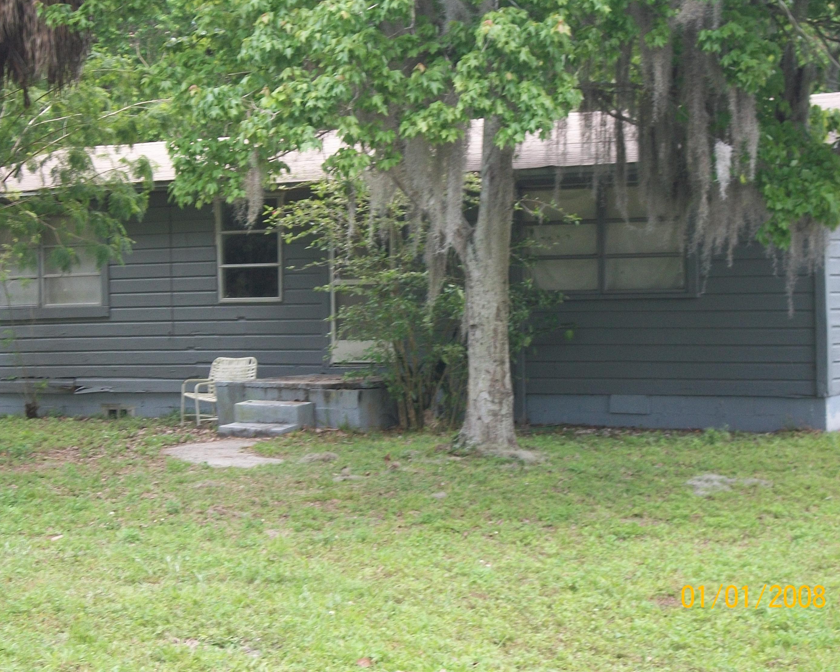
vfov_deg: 18.9
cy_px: 333
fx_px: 2014
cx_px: 419
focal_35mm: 81
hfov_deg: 23.6
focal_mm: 13.7
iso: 80
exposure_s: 1/60
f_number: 4.6
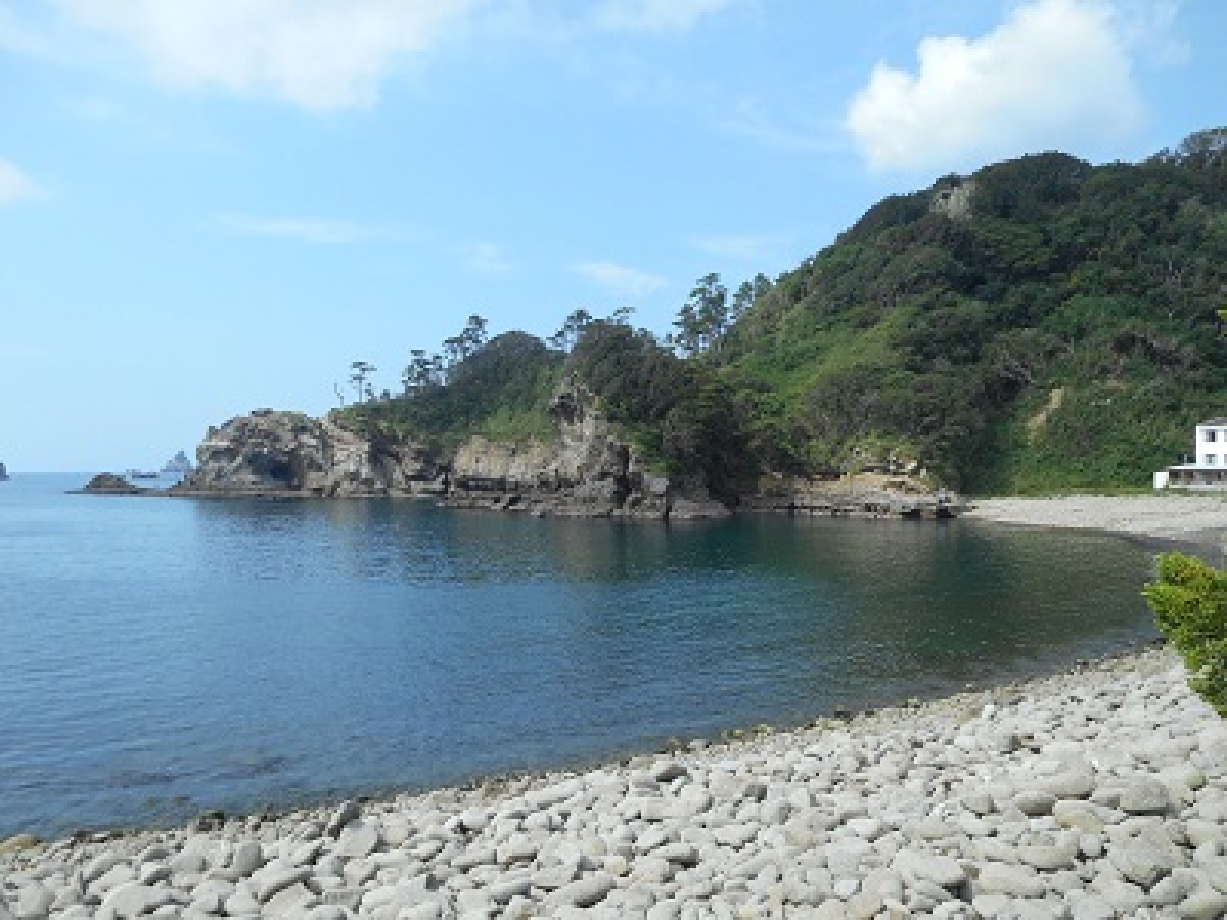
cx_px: 614
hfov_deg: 61.7
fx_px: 1028
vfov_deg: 48.2
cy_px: 460
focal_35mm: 29
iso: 80
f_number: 4
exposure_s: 1/500
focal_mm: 5.2
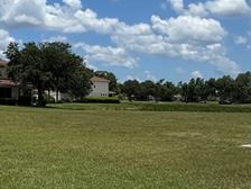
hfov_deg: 29.1
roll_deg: -1.5
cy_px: 52
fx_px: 464
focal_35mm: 64
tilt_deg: +5.3
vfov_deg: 22.8
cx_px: 27
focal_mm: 2.22
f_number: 2.2
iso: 50
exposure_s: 1/3906
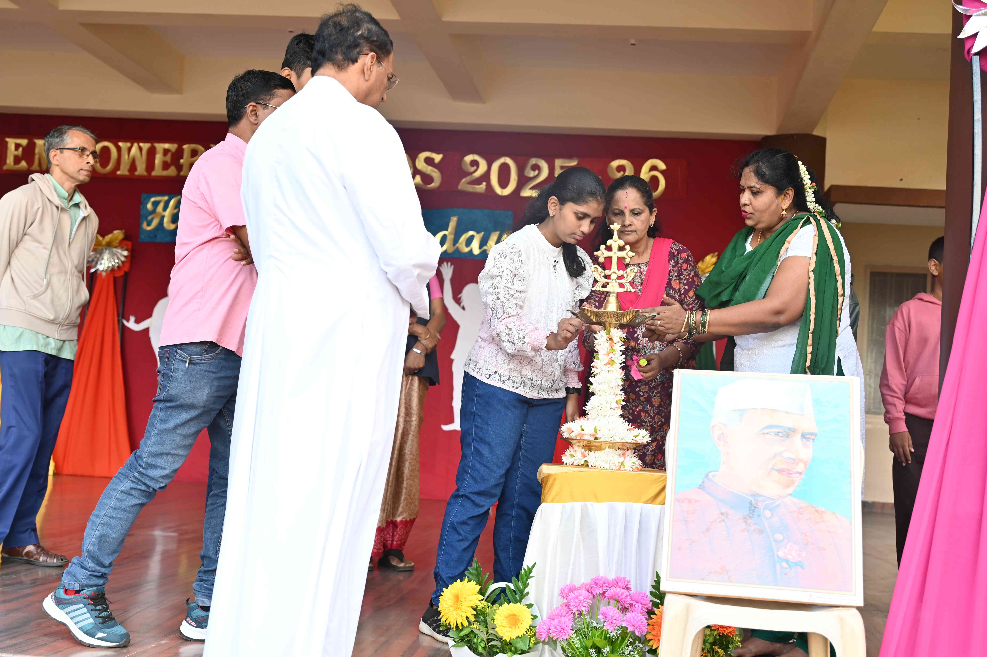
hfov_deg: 44.5
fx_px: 1206
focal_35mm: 44
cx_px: 494
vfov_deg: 30.5
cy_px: 328
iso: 400
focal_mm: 44
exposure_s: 1/200
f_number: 4
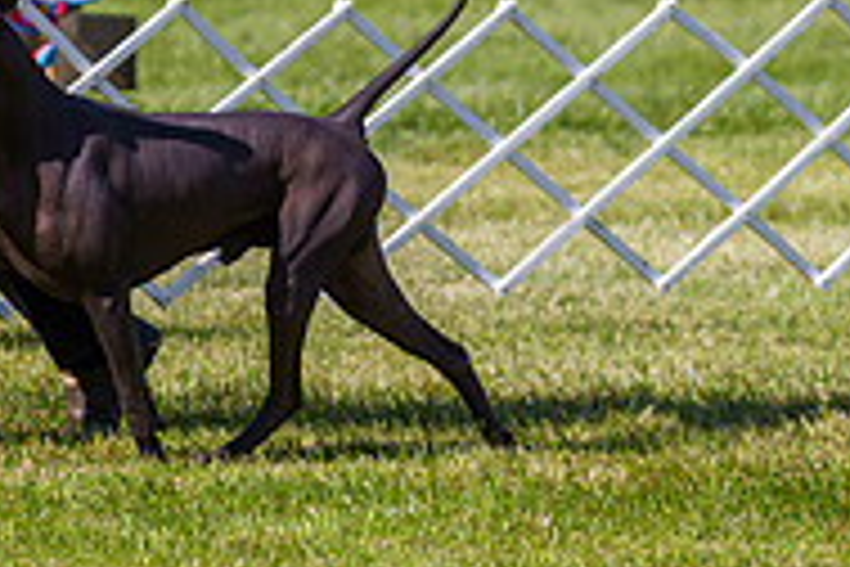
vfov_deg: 2.3
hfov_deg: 3.5
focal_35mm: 589
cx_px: 4
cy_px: -272
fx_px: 13906
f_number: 4
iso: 160
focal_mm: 186
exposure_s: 1/1250
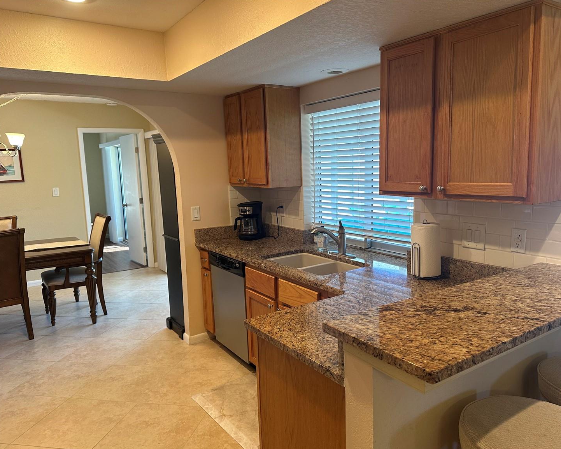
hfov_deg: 65.9
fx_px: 432
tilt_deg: -8.8
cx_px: 309
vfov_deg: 54.9
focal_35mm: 26
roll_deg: +1.2
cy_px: 231
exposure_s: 1/60
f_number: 1.78
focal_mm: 6.86
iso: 160
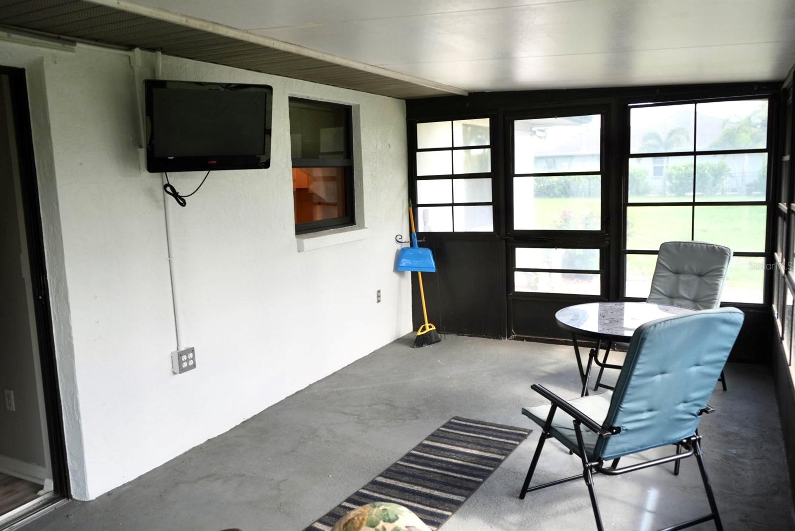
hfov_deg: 63.6
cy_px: 266
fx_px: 641
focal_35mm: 29
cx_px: 398
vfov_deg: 45.0
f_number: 4
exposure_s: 1/160
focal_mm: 29
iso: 1000
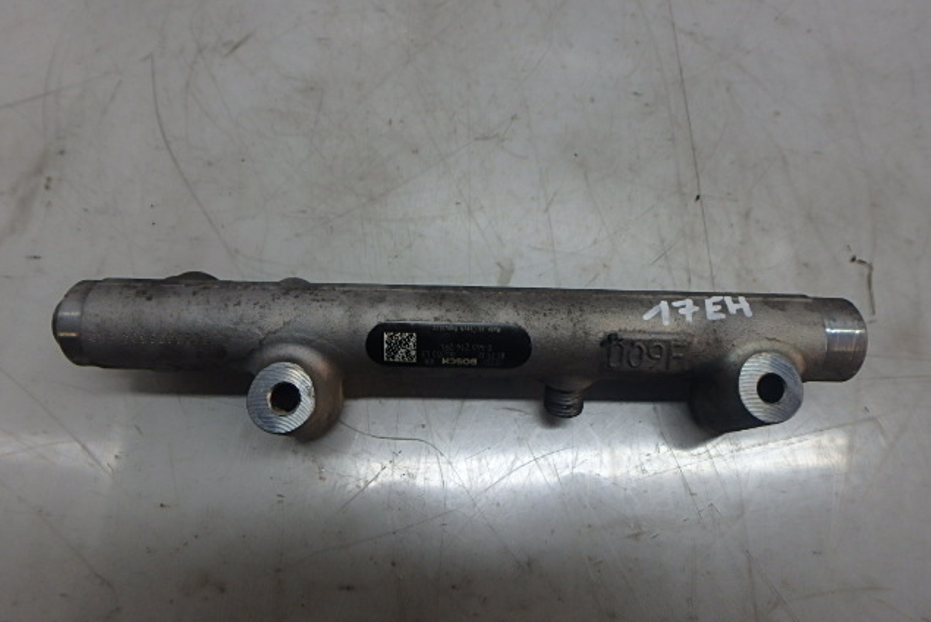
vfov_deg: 57.3
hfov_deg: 78.6
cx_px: 463
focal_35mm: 22
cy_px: 301
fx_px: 569
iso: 200
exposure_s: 1/60
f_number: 3.5
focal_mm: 3.7
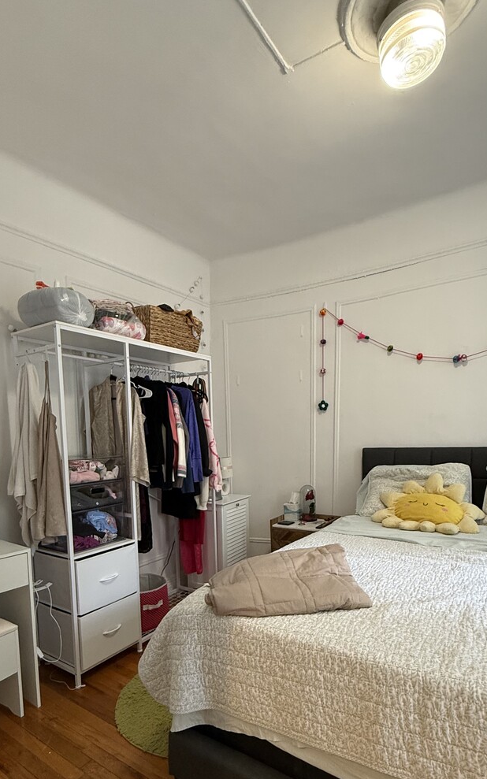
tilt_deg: -4.9
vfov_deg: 83.8
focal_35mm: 20
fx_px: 425
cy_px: 474
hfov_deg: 59.6
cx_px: 237
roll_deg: +0.8
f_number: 2.2
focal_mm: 2.22
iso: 320
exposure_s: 1/60
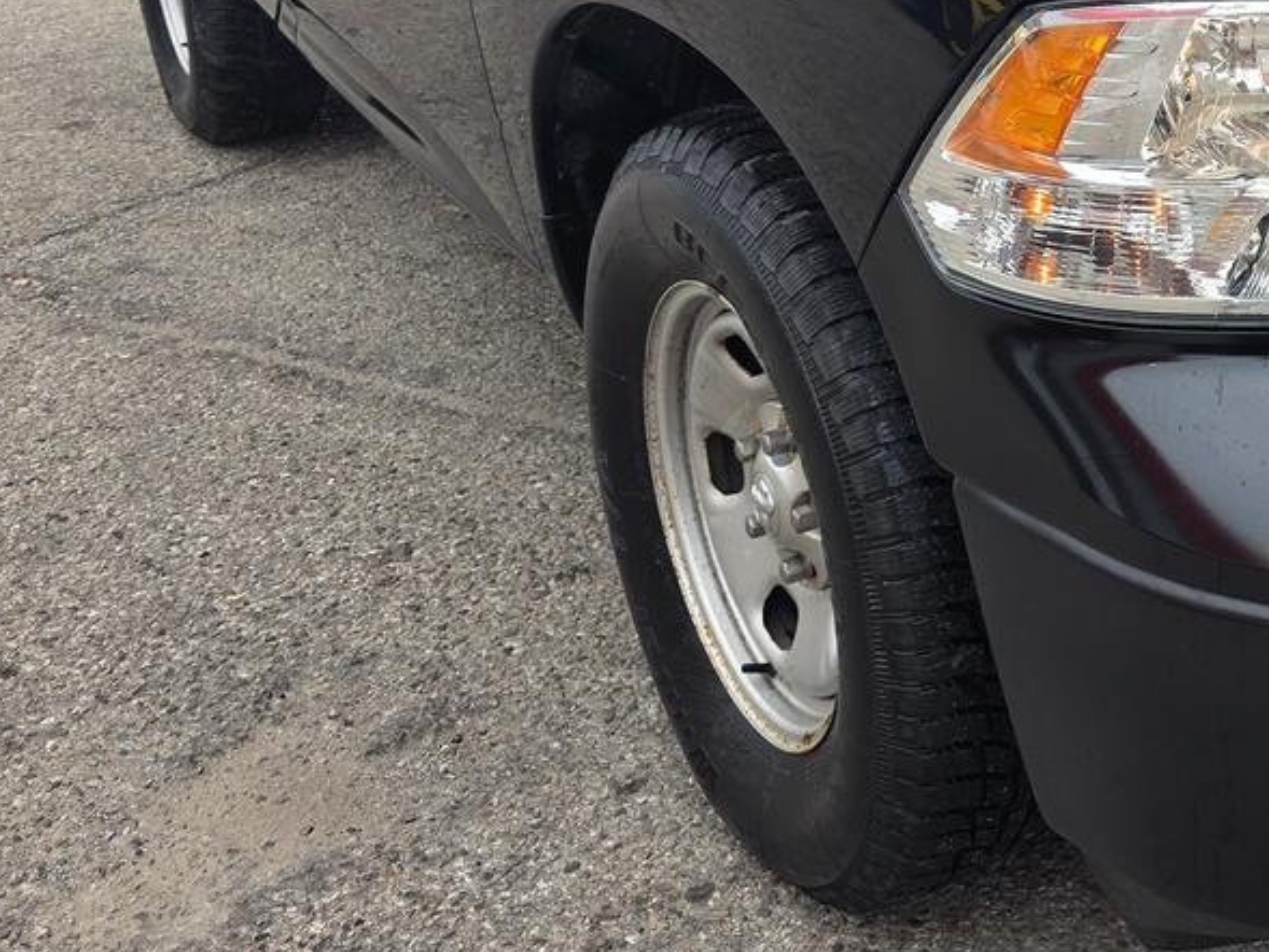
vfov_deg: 27.9
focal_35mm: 50
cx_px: 1280
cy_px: 75
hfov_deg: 34.6
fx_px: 1833
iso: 32
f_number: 1.7
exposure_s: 1/359
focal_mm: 6.3
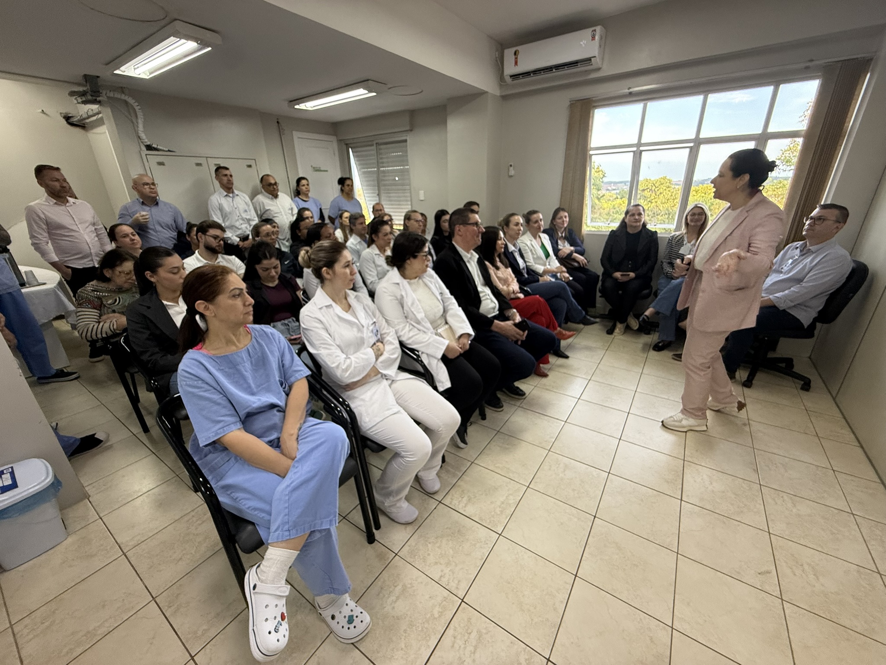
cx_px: 443
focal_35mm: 14
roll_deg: +1.6
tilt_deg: -21.4
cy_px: 332
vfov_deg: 85.7
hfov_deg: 102.1
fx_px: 358
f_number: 2.2
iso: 160
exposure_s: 1/120
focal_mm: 2.22
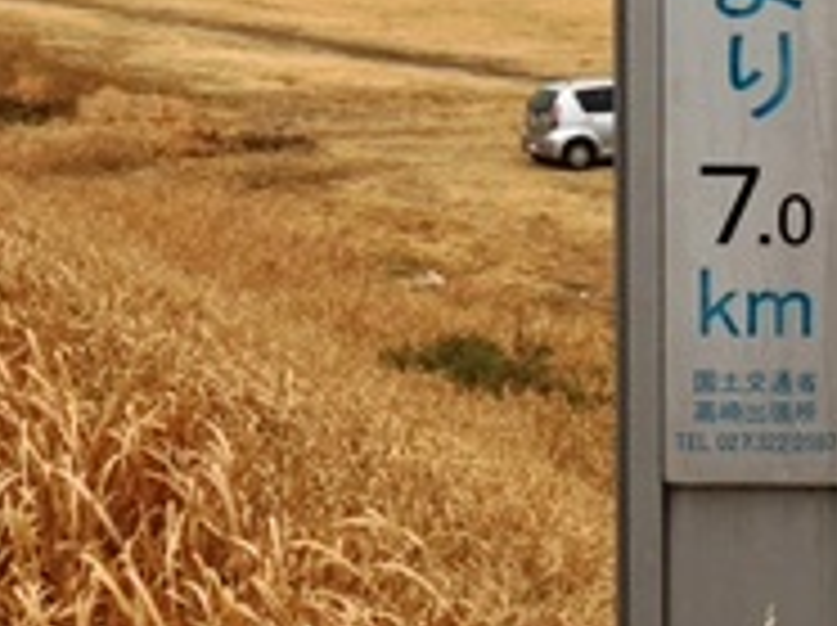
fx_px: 2415
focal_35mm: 100
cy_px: 126
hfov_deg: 19.2
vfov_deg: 14.7
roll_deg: +0.0
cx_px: 819
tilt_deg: -7.3
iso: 25
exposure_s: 1/30
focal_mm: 4.15
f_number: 2.2
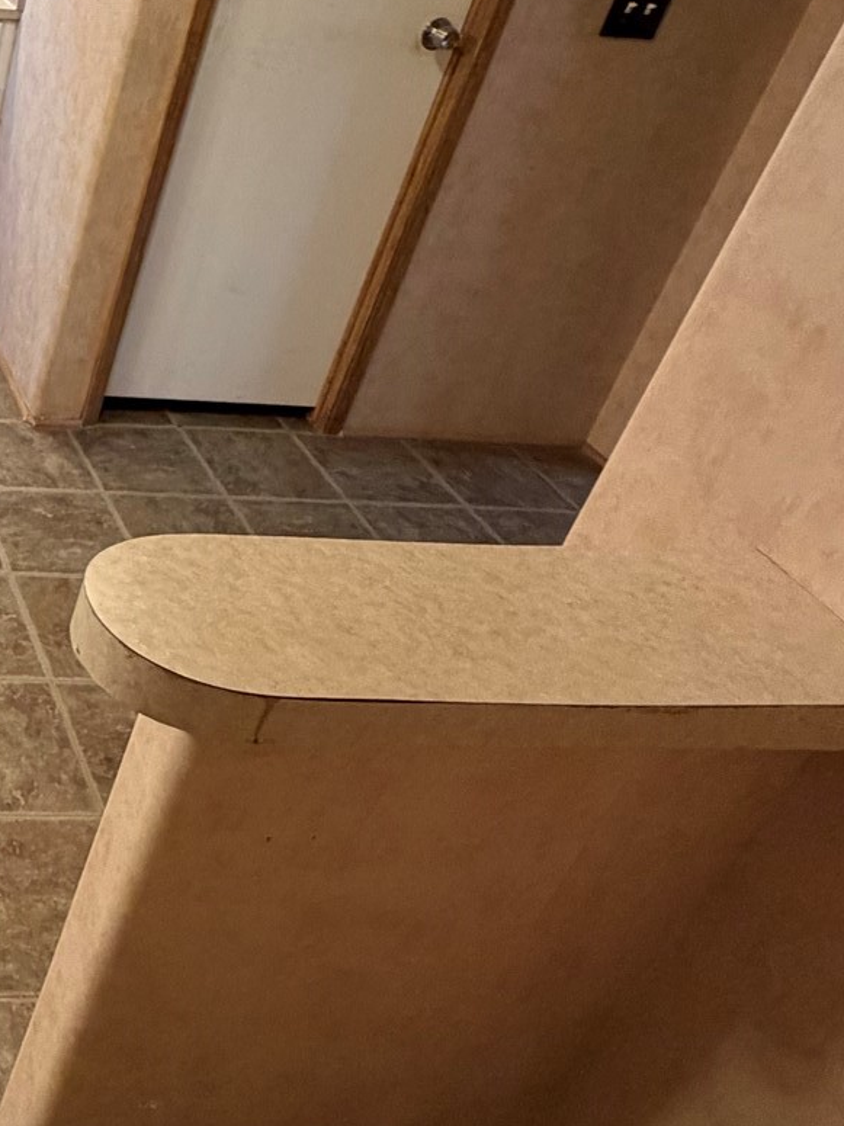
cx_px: -248
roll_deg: -5.6
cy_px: 350
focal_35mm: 37
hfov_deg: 30.6
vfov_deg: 49.0
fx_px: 1203
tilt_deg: -28.6
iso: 400
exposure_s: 1/60
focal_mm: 2.22
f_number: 2.2
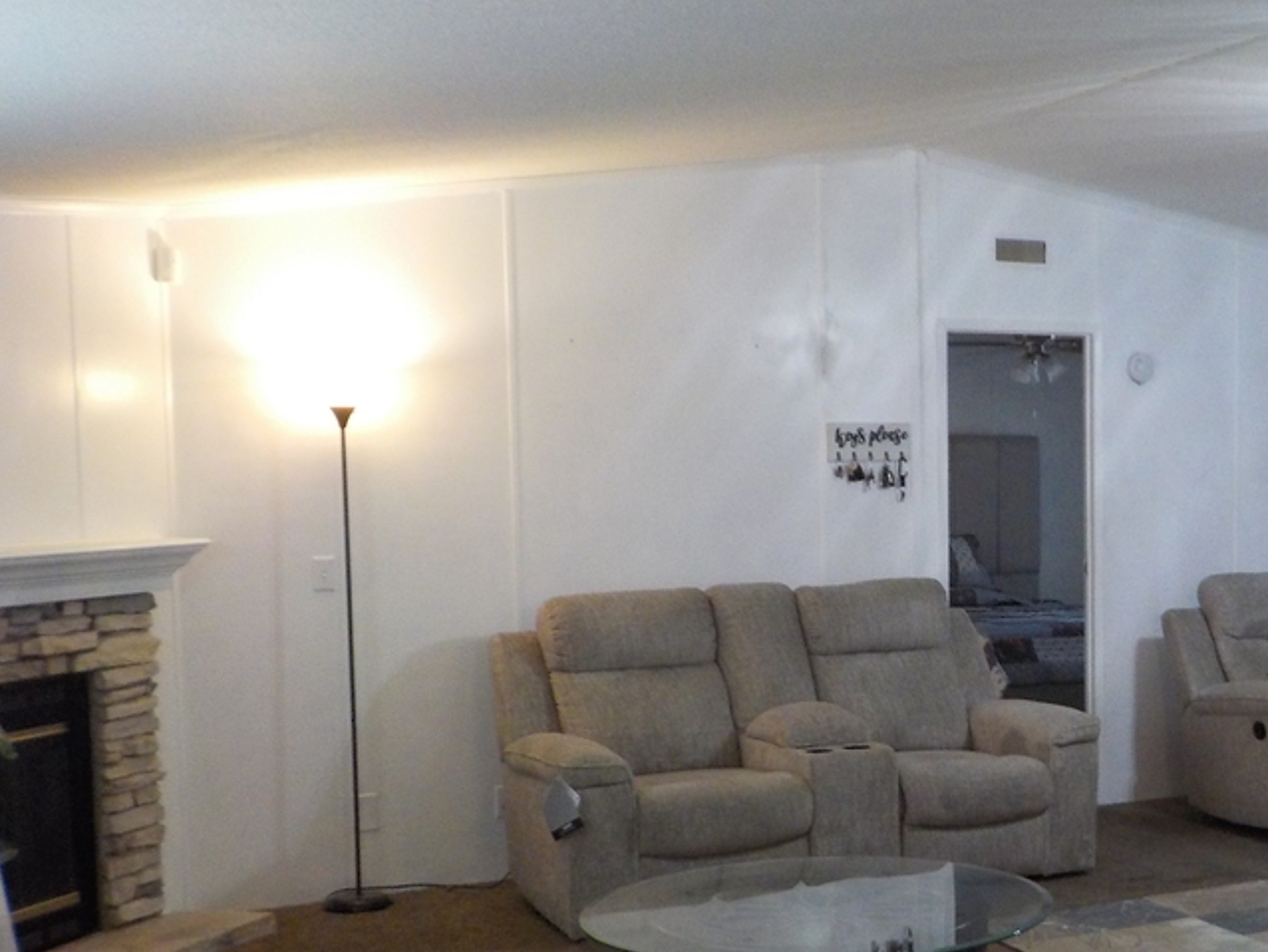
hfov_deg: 39.1
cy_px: 632
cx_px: 980
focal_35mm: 47
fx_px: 1722
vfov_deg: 30.7
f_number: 3.3
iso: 400
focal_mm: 4.1
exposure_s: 1/20
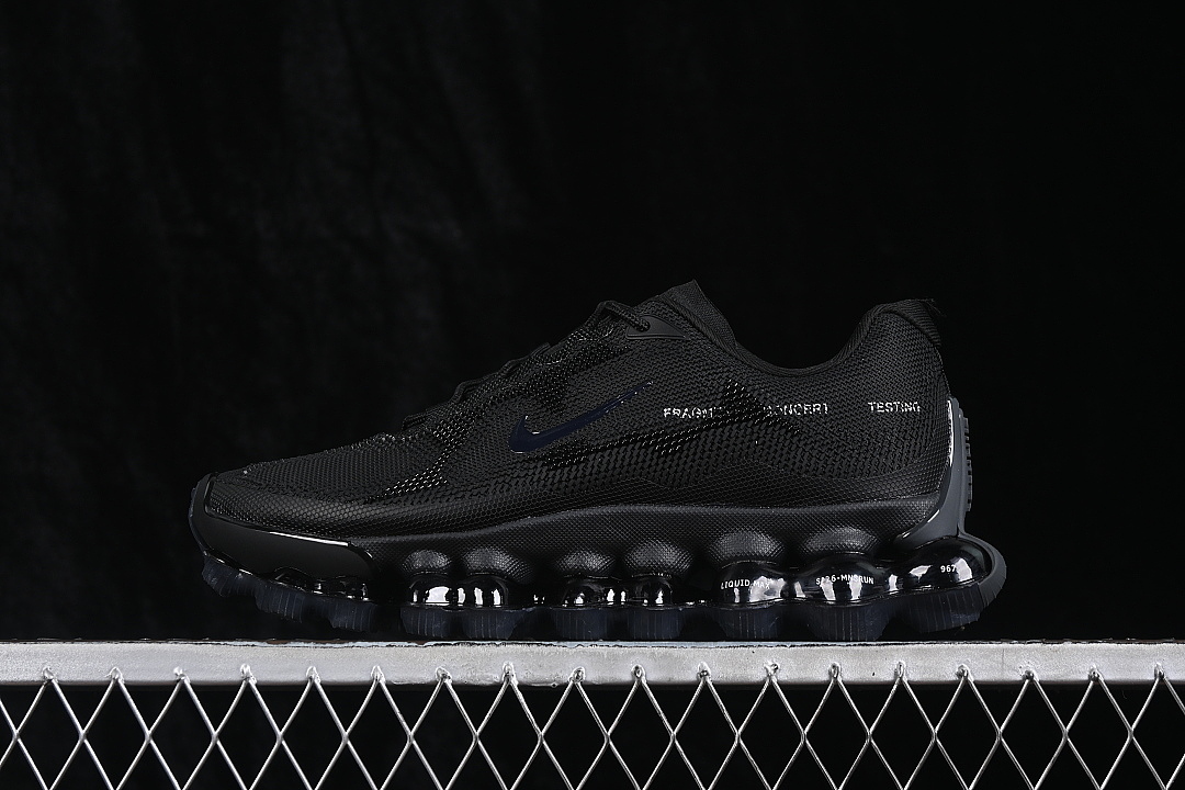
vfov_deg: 18.2
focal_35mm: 75
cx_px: 592
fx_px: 2469
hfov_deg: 27.0
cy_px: 395
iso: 160
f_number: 6.3
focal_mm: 50
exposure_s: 1/60
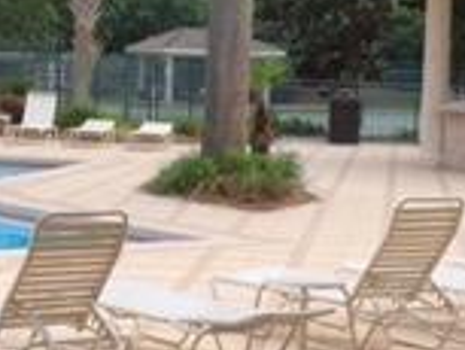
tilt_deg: -1.3
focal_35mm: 121
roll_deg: -2.2
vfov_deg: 12.2
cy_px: 113
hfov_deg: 16.2
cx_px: 91
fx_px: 1627
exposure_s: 1/1041
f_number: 2.2
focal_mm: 4.15
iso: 32
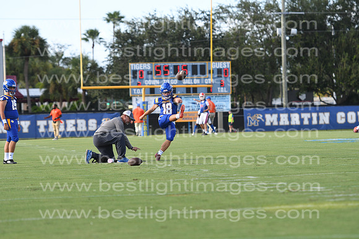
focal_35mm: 202
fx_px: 2020
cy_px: 120
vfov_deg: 6.8
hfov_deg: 10.2
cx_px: 180
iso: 200
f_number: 4
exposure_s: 1/1000
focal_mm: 135
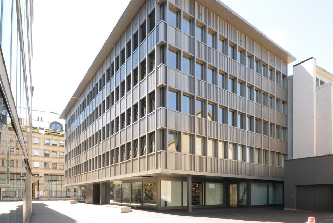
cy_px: 112
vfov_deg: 77.4
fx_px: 139
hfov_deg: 100.3
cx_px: 166
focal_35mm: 15
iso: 200
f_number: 13
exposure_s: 1/25
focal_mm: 10
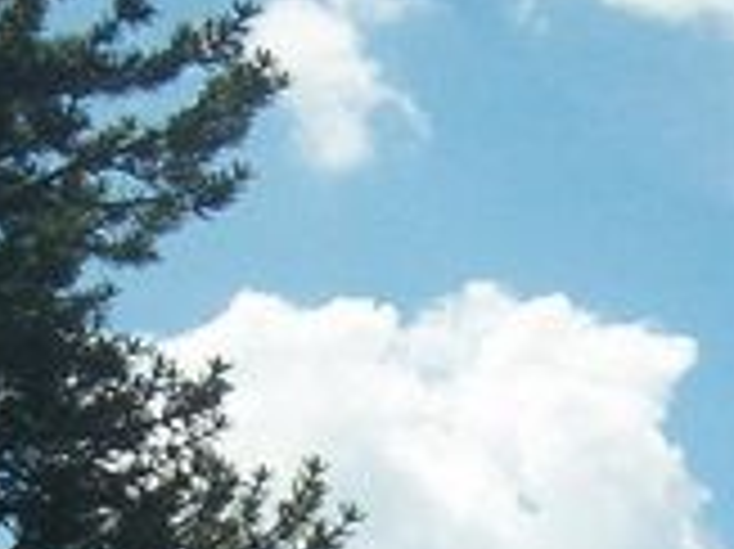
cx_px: 1094
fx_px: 5488
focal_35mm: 259
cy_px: 976
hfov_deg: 7.5
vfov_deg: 5.6
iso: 80
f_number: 7.9
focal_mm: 11
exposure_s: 1/320
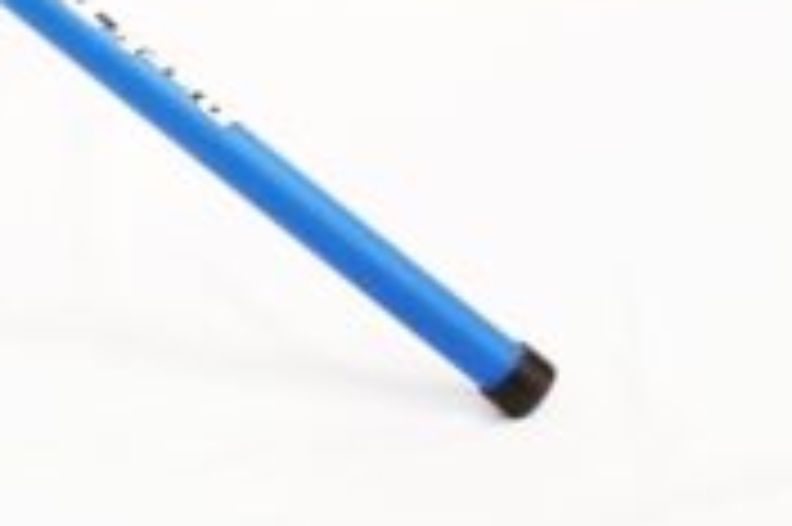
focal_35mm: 143
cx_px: -392
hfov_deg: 13.5
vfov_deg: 9.5
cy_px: -27
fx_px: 3143
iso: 1600
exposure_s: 1/100
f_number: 6.3
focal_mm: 28
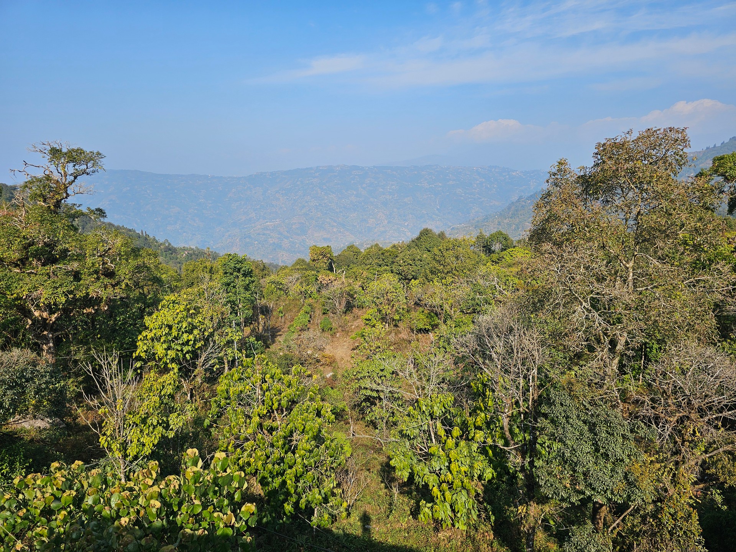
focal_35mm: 23
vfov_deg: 58.9
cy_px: 276
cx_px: 368
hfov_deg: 73.9
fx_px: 489
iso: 10
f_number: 1.7
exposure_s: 1/792
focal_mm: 6.3
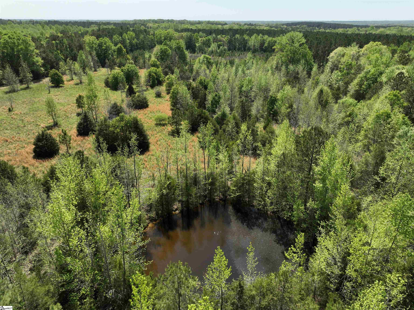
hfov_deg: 71.6
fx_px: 287
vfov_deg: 56.8
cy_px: 155
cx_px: 207
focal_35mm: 24
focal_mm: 12.29
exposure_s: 1/240
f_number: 2.8
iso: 140
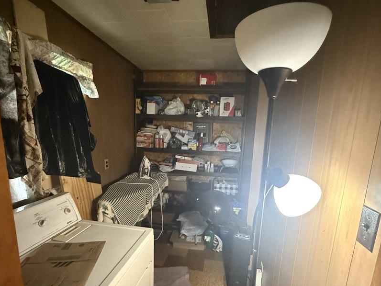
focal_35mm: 19
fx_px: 209
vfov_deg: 67.9
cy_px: 174
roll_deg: -4.1
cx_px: 190
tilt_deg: -11.3
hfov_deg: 84.7
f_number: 2.2
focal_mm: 2.22
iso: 1250
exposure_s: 1/40
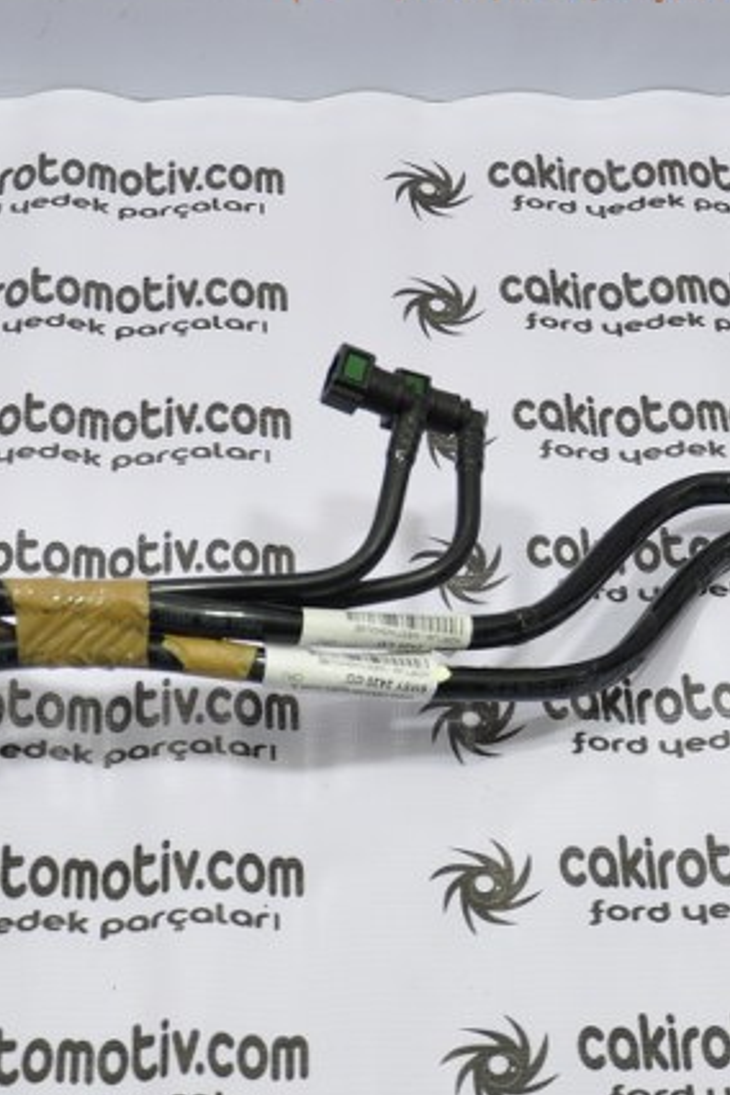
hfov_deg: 17.3
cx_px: 396
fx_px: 2404
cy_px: 730
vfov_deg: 25.5
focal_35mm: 79
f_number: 4.5
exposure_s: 1/40
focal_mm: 25
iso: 200
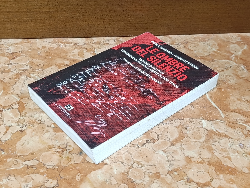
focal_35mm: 46
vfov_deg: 31.6
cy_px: 94
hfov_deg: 41.2
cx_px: 125
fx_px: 333
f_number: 1.65
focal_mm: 6.11
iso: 1052
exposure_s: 1/33.3
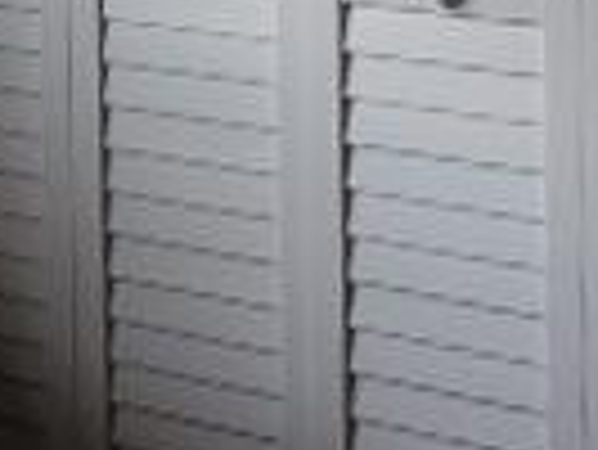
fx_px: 2334
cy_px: -392
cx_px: 40
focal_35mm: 135
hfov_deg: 14.4
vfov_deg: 10.3
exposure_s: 1/40
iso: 125
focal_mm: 5
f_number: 3.5
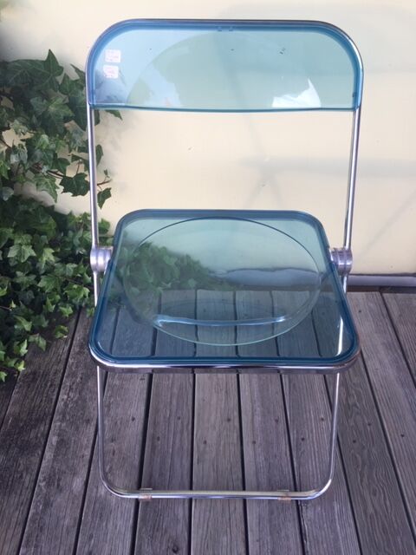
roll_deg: -2.2
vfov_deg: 61.7
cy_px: 278
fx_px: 465
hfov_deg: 48.2
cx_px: 208
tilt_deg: -41.6
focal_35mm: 29
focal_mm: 4.15
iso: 32
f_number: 2.2
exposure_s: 1/100
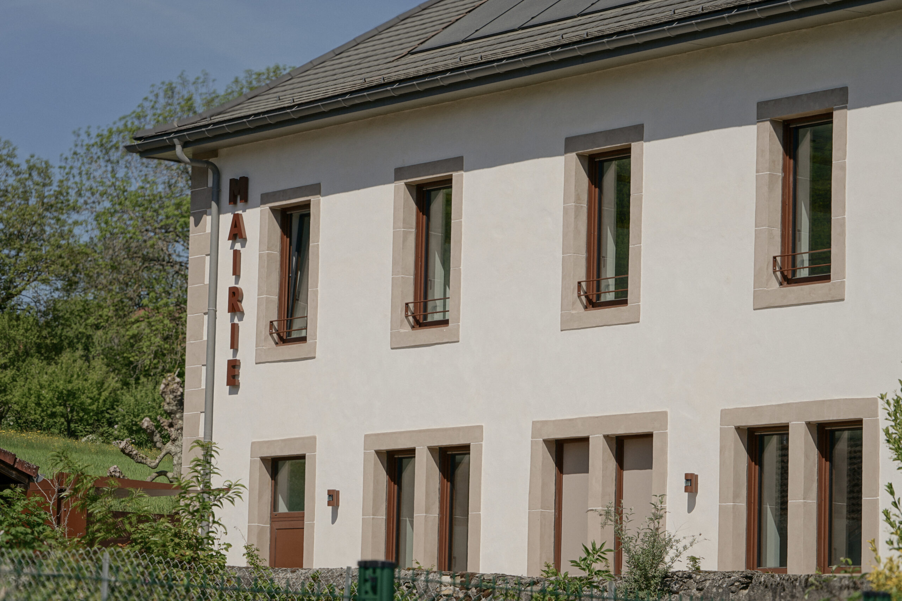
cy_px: 300
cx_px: 451
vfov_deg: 11.4
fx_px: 3007
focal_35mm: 120
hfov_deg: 17.1
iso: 100
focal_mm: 120
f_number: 13
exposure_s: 1/320
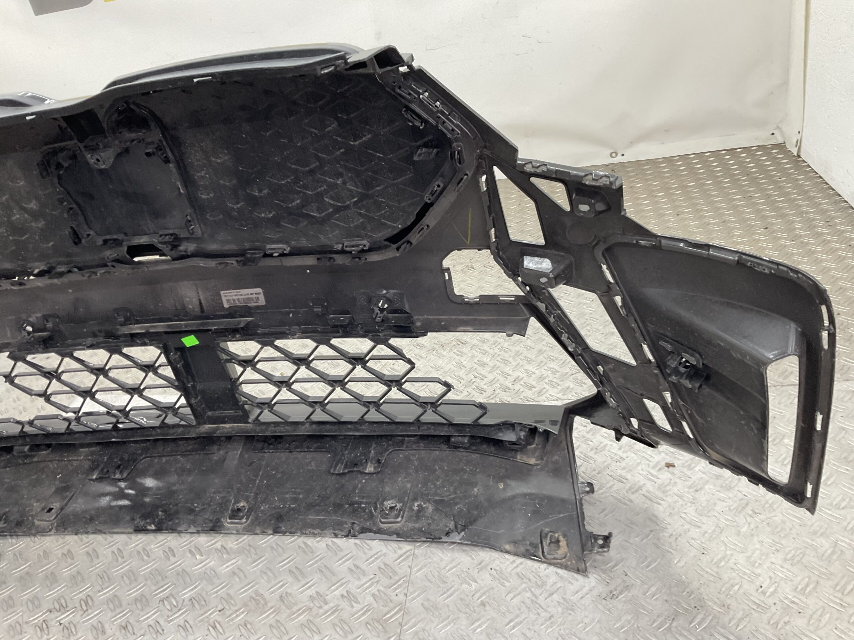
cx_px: 427
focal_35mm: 29
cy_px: 320
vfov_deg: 48.2
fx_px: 715
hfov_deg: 61.7
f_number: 1.8
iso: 64
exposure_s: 1/120
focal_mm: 3
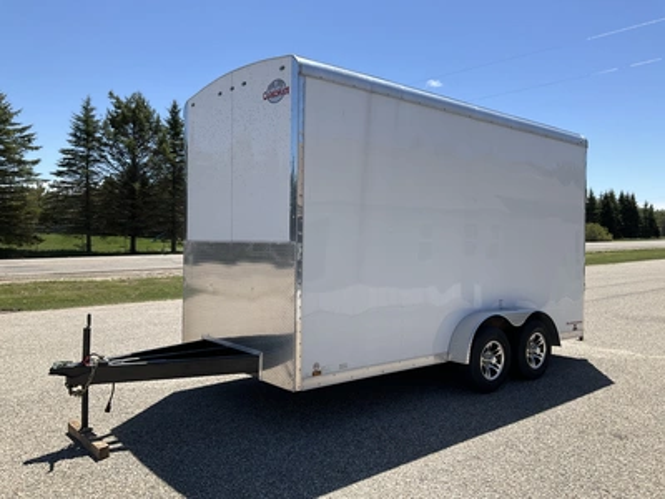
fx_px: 557
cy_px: 250
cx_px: 332
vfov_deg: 48.2
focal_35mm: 29
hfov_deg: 61.7
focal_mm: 3
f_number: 1.8
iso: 25
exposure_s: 1/1786
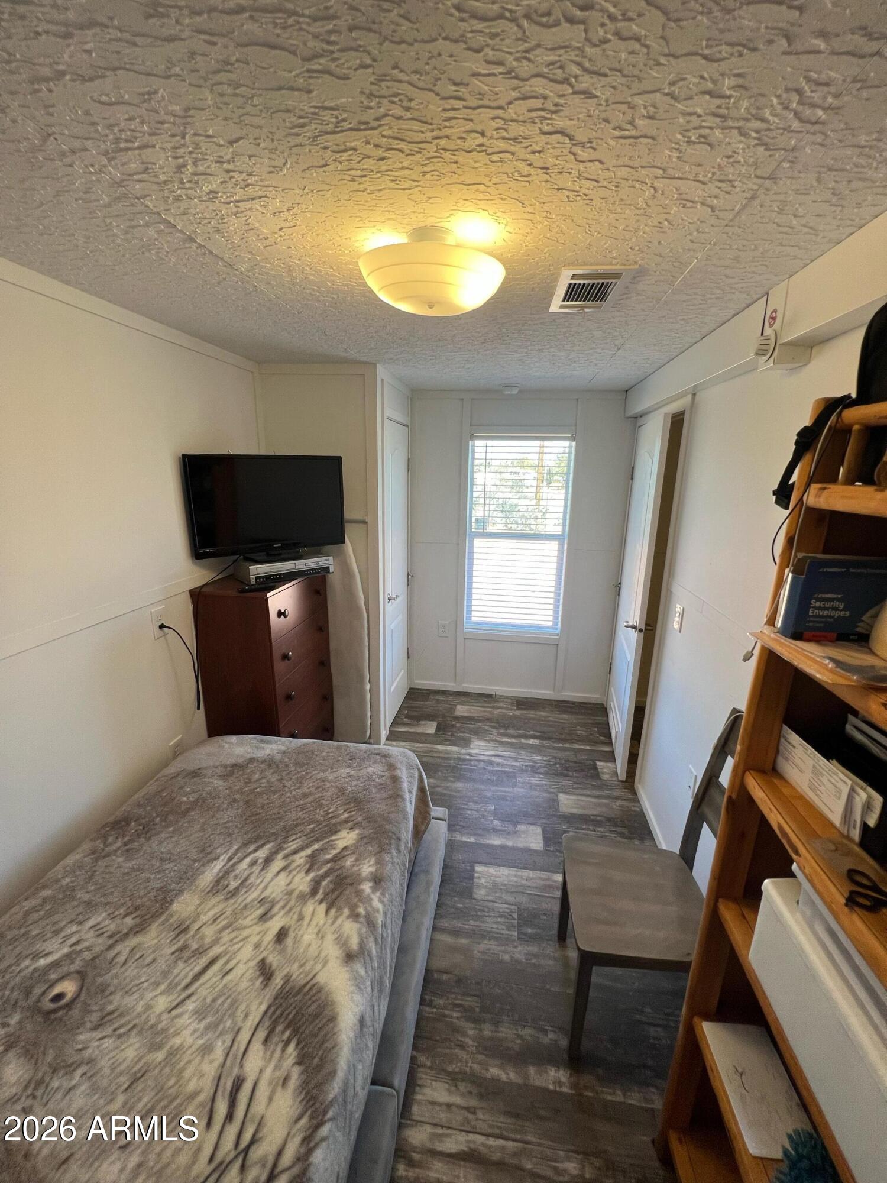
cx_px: 444
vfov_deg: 106.2
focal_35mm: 13
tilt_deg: -13.5
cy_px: 592
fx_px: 444
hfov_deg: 89.9
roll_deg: -0.2
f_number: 1.8
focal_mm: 1.57
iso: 80
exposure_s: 1/120
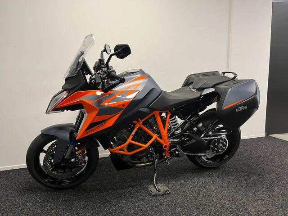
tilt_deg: -8.9
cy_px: 108
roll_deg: +1.9
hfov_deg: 67.3
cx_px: 144
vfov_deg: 53.1
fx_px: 216
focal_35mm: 26
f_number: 1.6
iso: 80
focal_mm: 5.1
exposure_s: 1/50
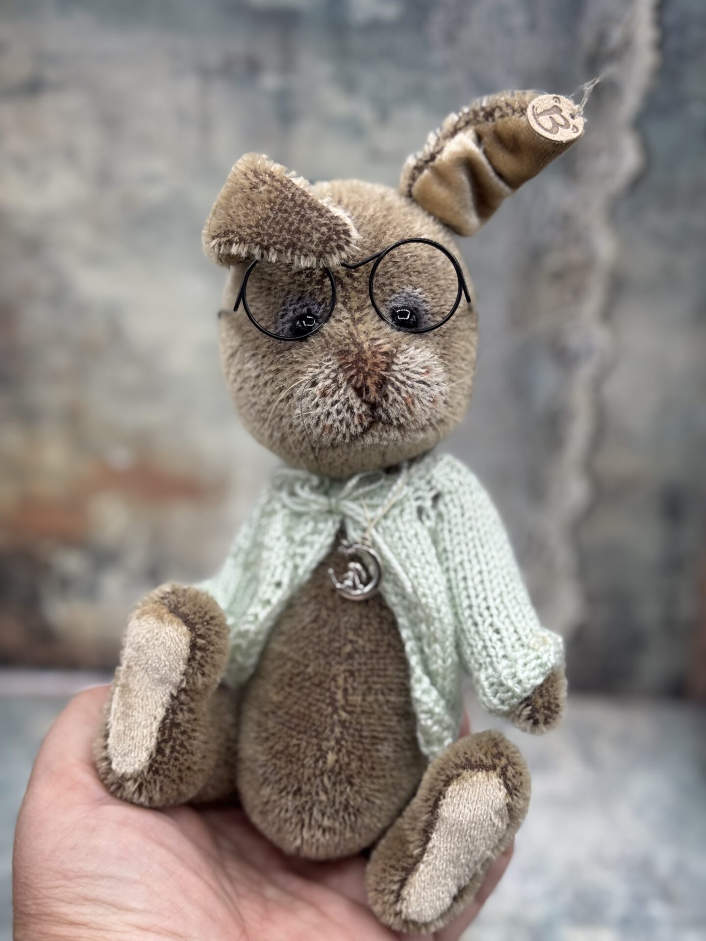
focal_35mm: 48
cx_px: 353
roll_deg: -2.6
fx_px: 1305
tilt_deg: -27.2
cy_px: 470
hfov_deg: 30.3
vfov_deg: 39.7
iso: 50
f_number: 1.78
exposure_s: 1/100
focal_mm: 6.76
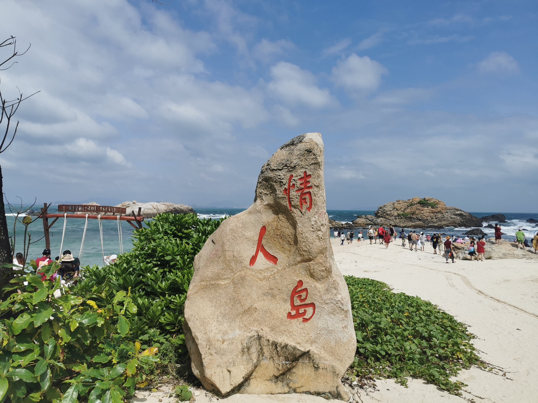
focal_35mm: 27
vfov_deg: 51.4
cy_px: 202
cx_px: 269
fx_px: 420
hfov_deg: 65.3
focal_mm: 5.56
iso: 50
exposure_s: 1/8696
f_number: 1.6
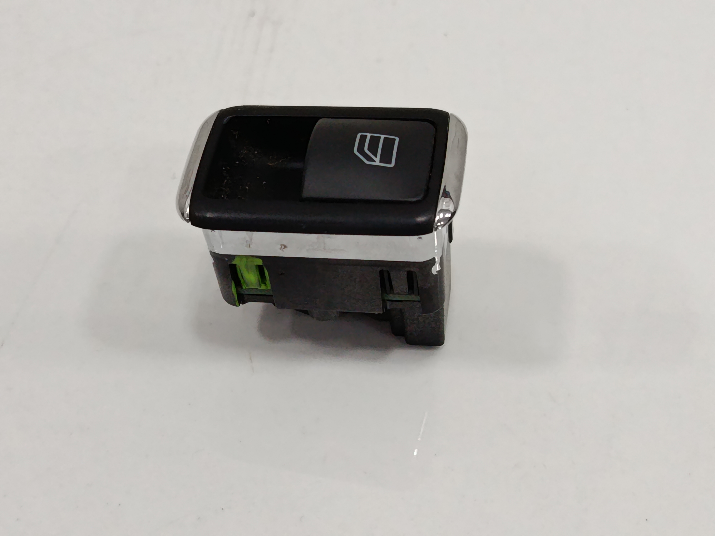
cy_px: 268
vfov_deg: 25.7
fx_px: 1177
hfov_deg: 33.8
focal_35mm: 57
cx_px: 358
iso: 877
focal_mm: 5.24
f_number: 1.7
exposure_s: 1/100
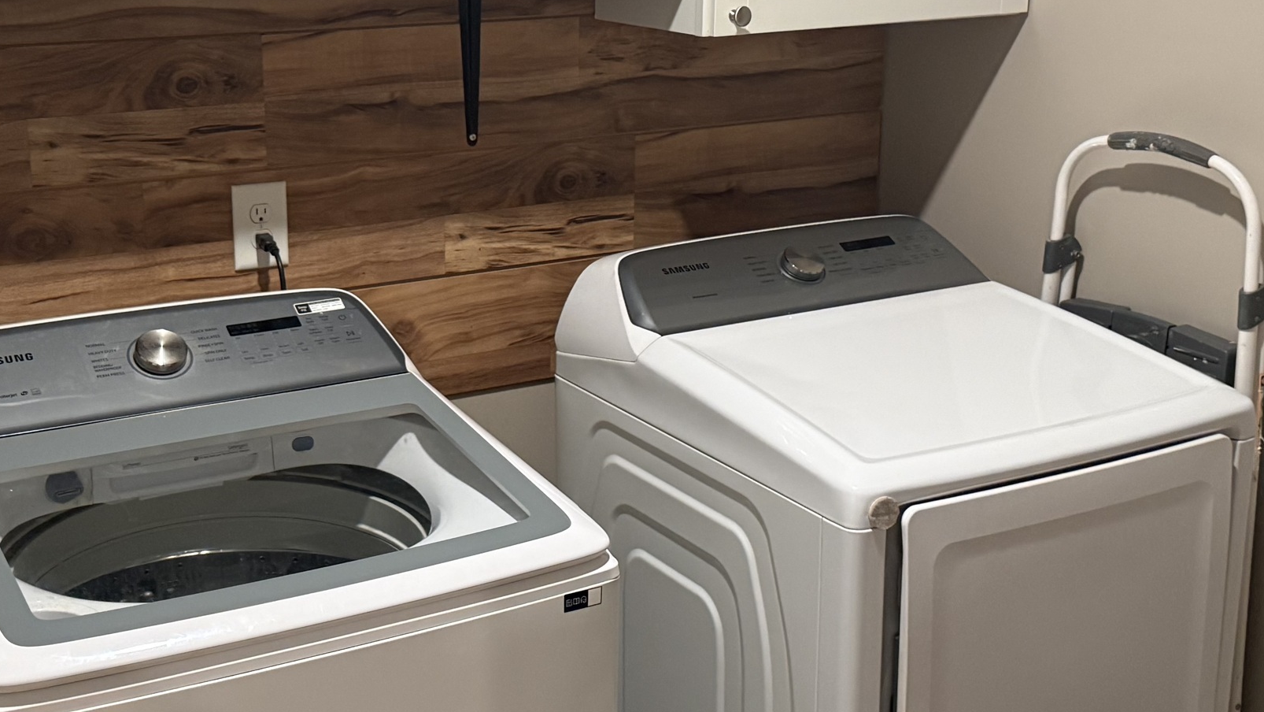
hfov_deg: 41.1
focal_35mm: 50
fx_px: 1676
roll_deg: +0.1
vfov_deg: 23.9
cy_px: 261
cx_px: 486
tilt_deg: -13.1
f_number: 1.78
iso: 500
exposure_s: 1/60
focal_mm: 6.76
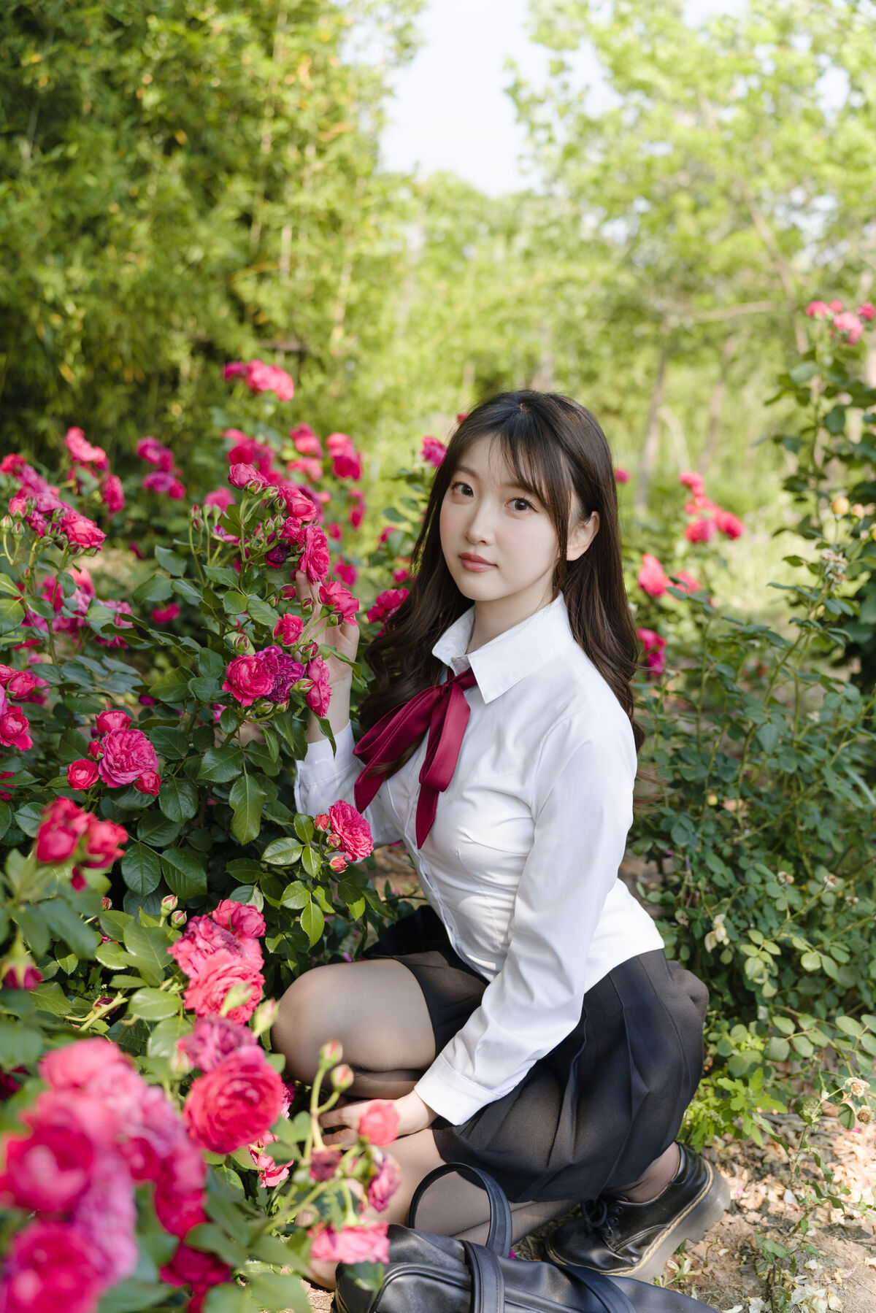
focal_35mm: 37
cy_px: 656
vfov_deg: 51.9
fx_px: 1350
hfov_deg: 36.0
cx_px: 438
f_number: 2.8
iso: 100
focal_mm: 37
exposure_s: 1/640
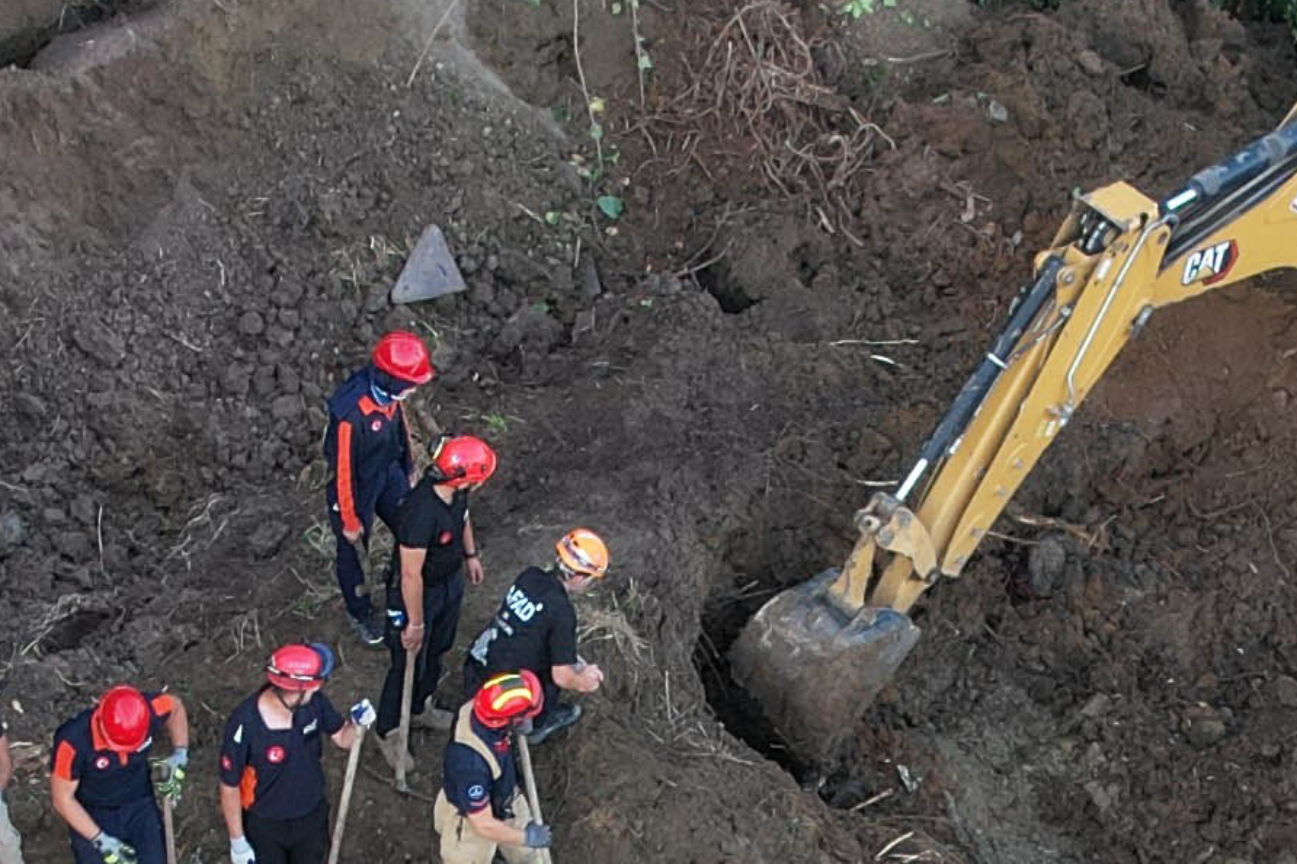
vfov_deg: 9.9
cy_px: 1178
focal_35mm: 135
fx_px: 4862
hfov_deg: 15.2
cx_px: 691
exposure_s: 1/60
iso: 100
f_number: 2.8
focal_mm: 8.38
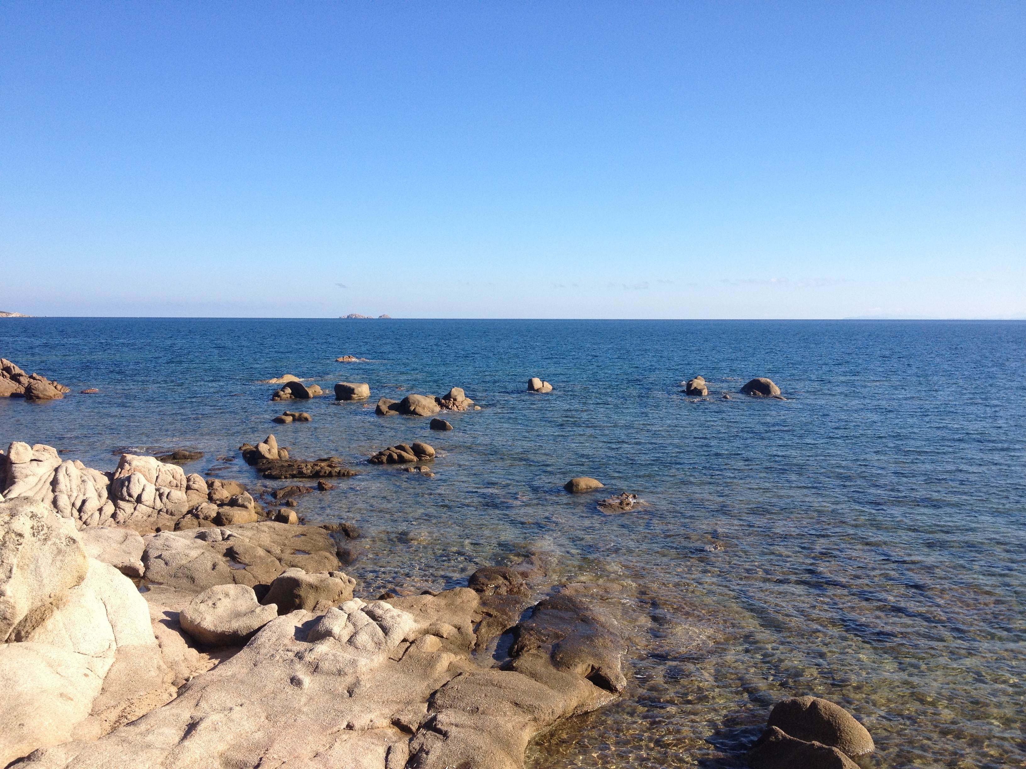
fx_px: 1037
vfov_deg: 40.7
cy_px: 384
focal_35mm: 35
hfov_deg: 52.6
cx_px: 513
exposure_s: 1/1314
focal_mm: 4.28
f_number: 2.4
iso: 64
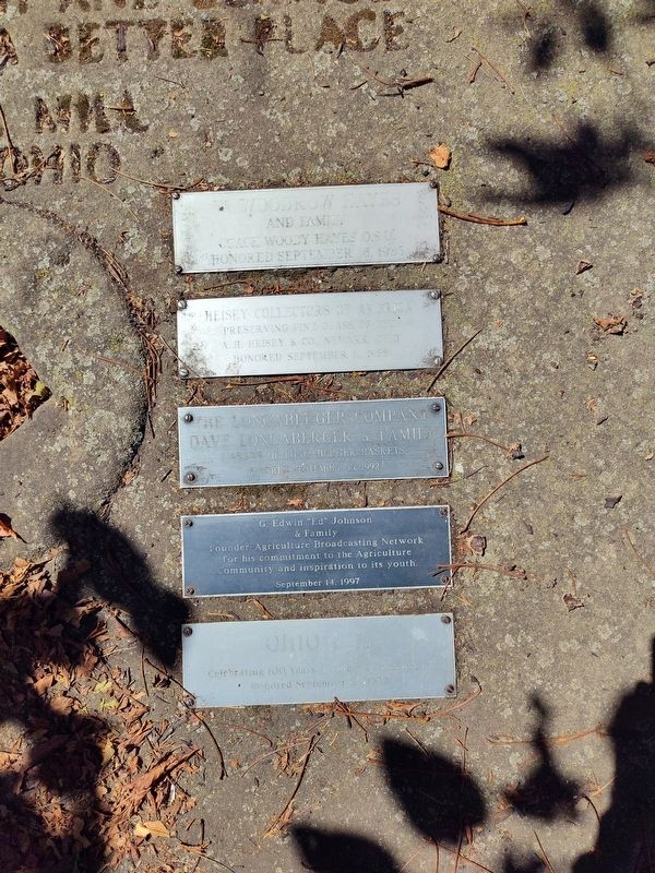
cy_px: 436
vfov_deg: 73.9
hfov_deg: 58.9
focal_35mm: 23
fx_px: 580
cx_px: 328
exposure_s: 1/2764
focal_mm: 5.56
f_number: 1.8
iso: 100
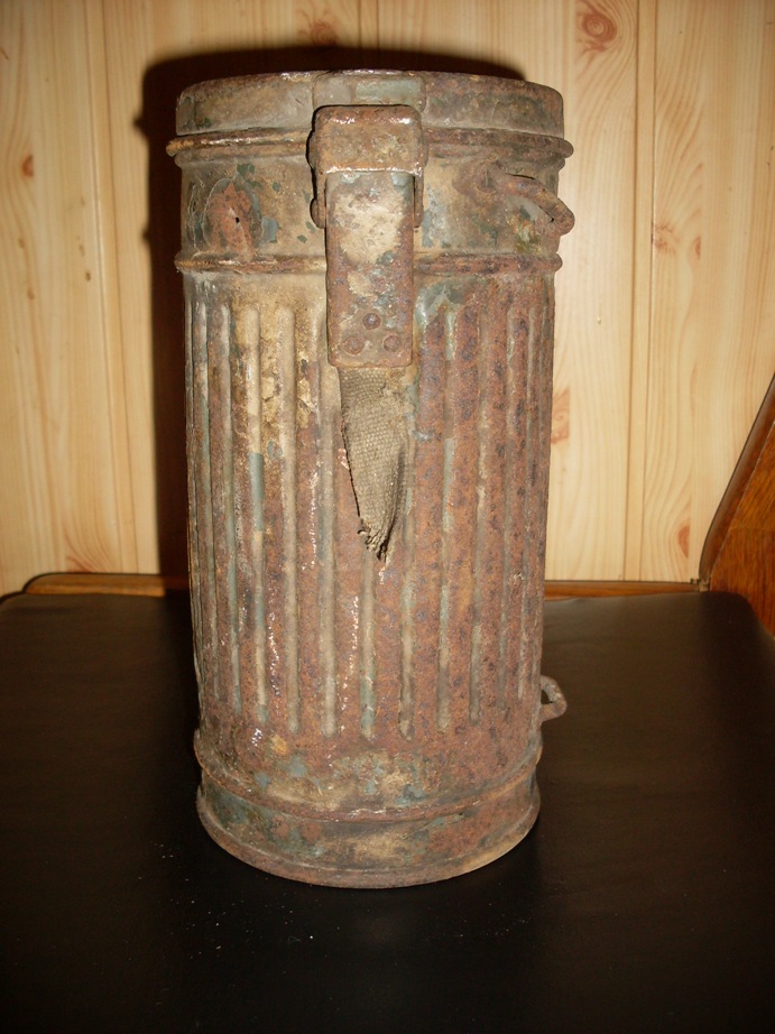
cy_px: 517
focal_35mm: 38
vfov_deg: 49.0
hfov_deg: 37.7
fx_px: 1135
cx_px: 388
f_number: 2.8
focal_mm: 6.3
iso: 100
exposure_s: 1/45
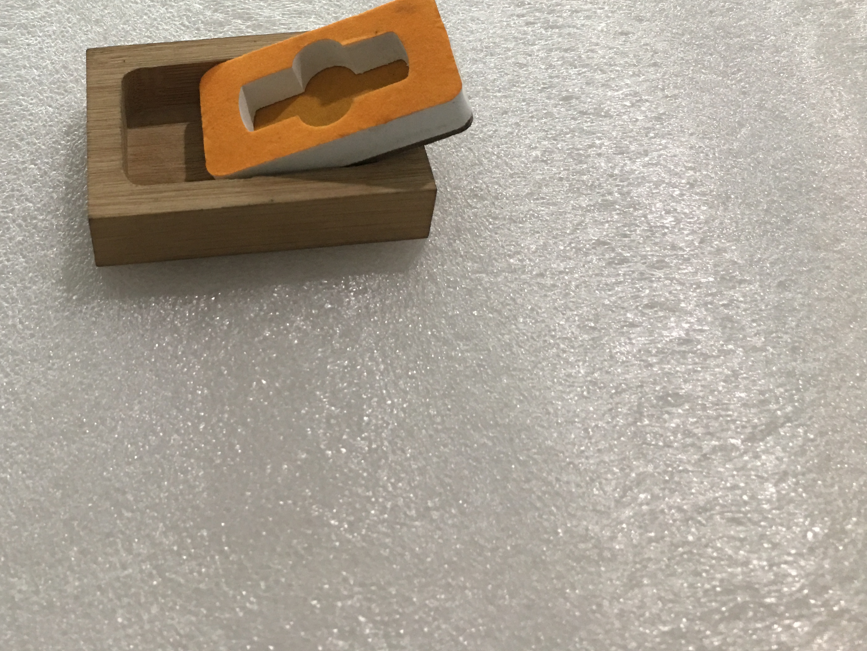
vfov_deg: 33.8
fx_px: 1052
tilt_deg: -46.4
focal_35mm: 42
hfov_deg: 43.7
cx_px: 243
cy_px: 180
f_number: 2.2
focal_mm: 4.15
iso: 80
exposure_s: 1/17
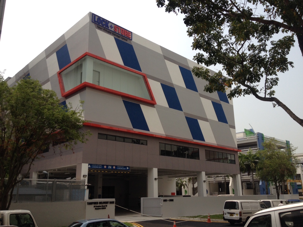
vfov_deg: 40.7
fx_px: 306
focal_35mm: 35
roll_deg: +0.1
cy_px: 114
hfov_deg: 52.6
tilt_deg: +13.1
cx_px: 152
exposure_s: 1/2208
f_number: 2.4
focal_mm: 4.28
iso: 50
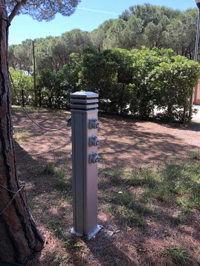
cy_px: 133
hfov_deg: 49.7
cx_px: 100
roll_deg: +1.4
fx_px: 216
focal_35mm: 28
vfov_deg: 63.4
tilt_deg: -10.7
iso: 20
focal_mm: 3.99
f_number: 1.8
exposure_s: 1/185
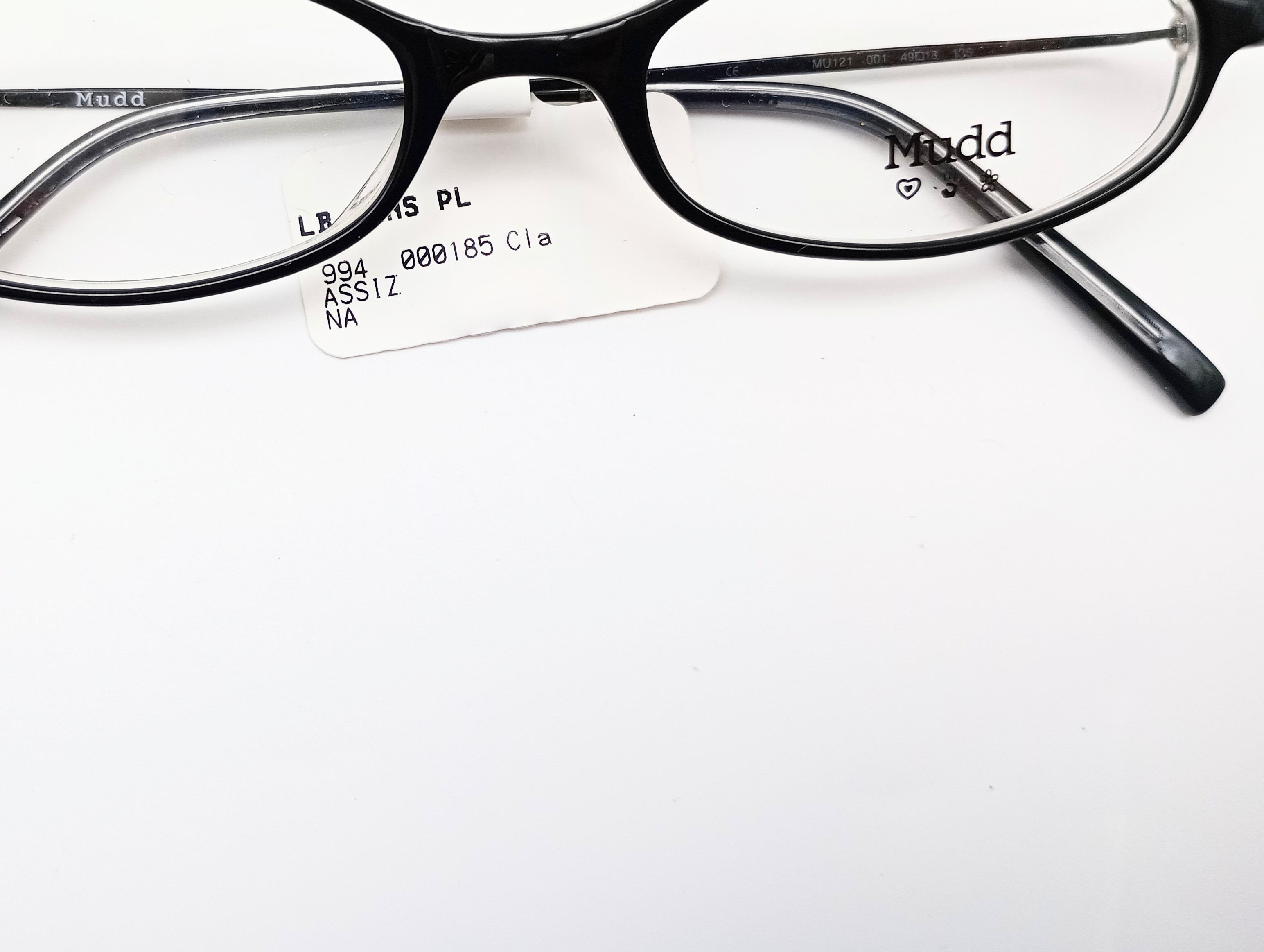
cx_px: 439
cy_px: 337
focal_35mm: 37
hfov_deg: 49.3
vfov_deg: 38.4
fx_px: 1353
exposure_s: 1/115
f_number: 1.8
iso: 100
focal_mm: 4.27
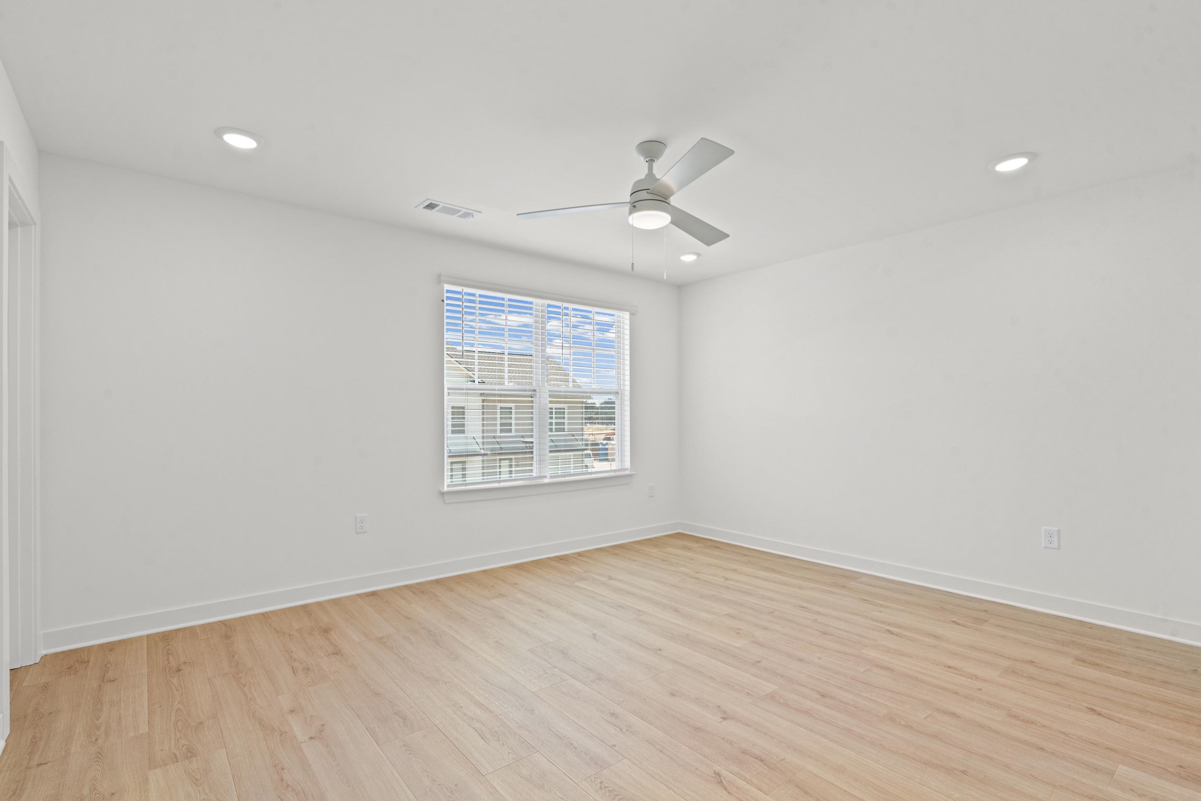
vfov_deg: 73.7
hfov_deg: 96.7
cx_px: 600
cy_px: 400
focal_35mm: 16
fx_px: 534
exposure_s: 1/20
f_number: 9.5
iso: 800
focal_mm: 16
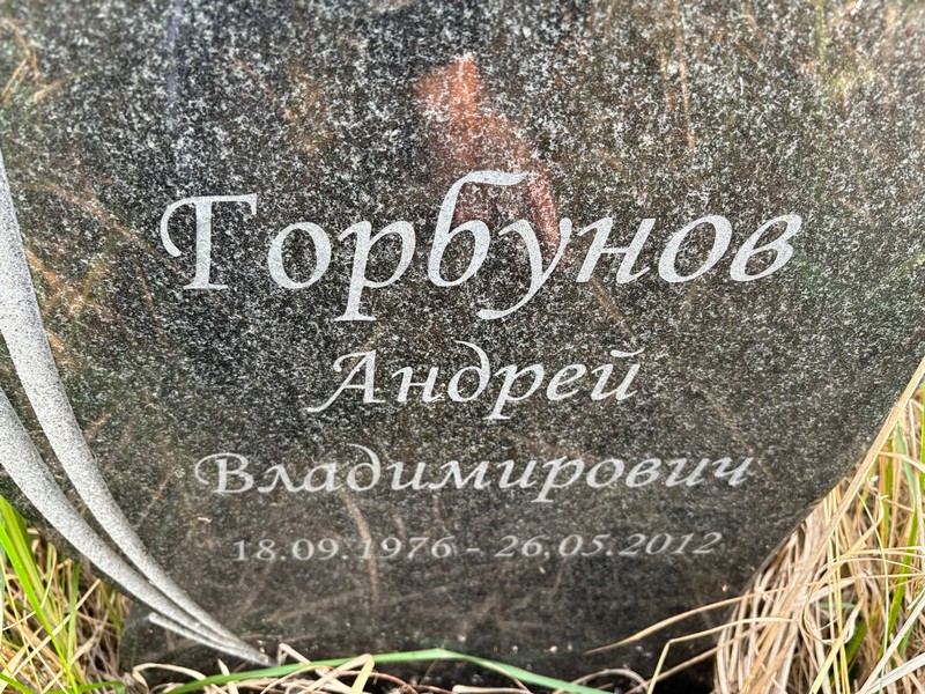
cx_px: 462
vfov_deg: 53.1
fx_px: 695
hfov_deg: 67.3
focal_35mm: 26
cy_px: 347
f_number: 1.6
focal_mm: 5.96
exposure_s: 1/121
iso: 125
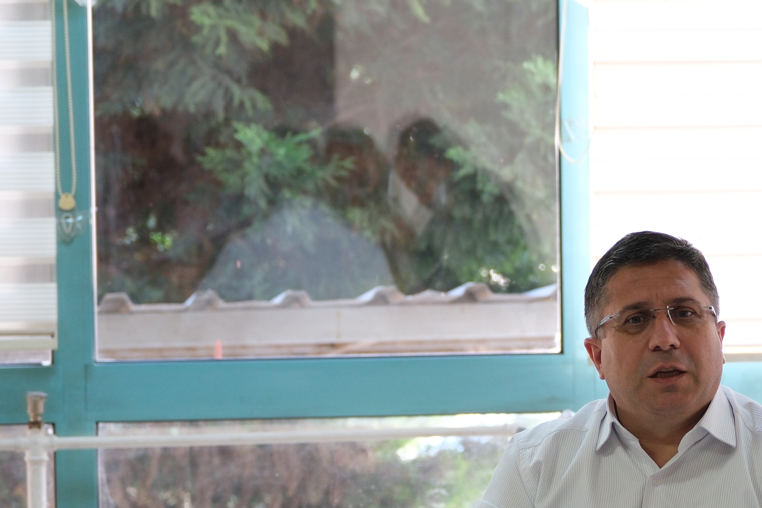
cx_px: 514
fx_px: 4190
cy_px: 318
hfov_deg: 10.4
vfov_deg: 6.9
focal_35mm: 198
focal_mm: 80
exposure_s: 1/58
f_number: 4
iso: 1250
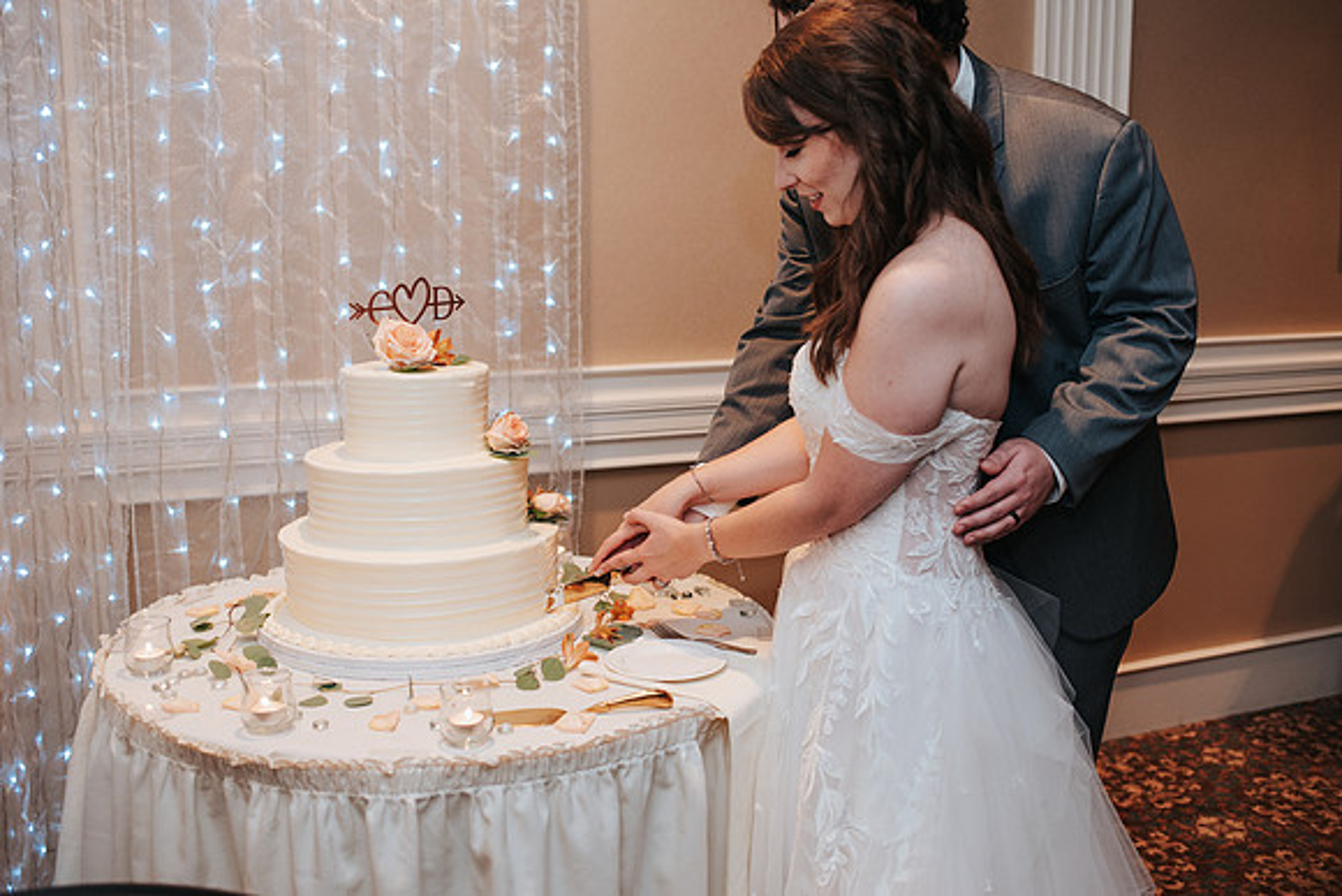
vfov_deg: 35.8
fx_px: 1388
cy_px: 448
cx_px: 671
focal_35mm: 37
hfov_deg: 51.6
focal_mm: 35
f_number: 2.8
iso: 800
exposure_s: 1/160
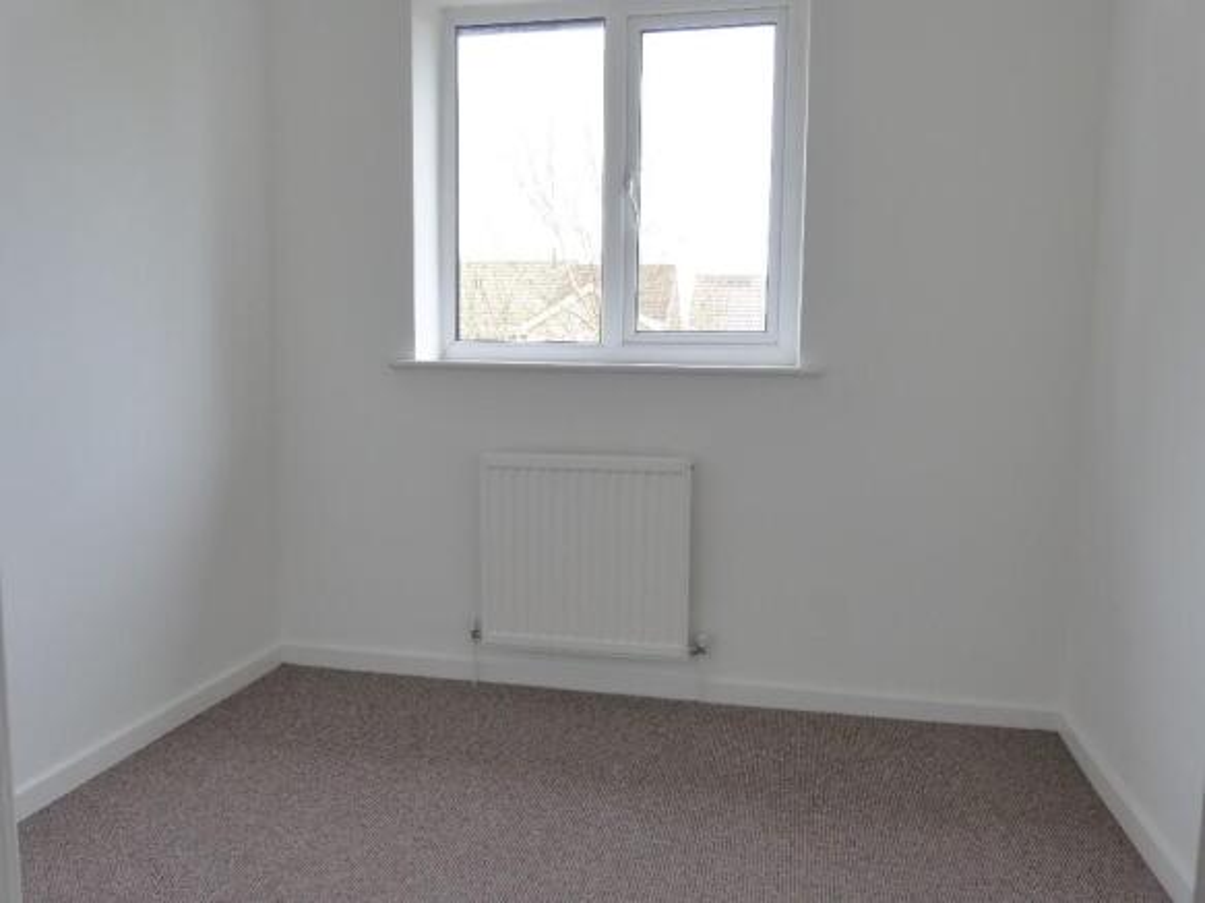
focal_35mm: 25
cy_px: 452
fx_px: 870
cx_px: 602
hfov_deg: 69.4
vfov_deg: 54.9
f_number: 3.5
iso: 160
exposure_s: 1/100
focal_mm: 4.5
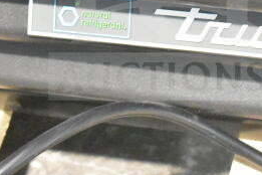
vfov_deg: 7.1
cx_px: 161
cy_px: 21
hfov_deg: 10.6
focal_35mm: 193
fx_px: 1406
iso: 25600
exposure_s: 1/100
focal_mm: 55
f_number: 5.6
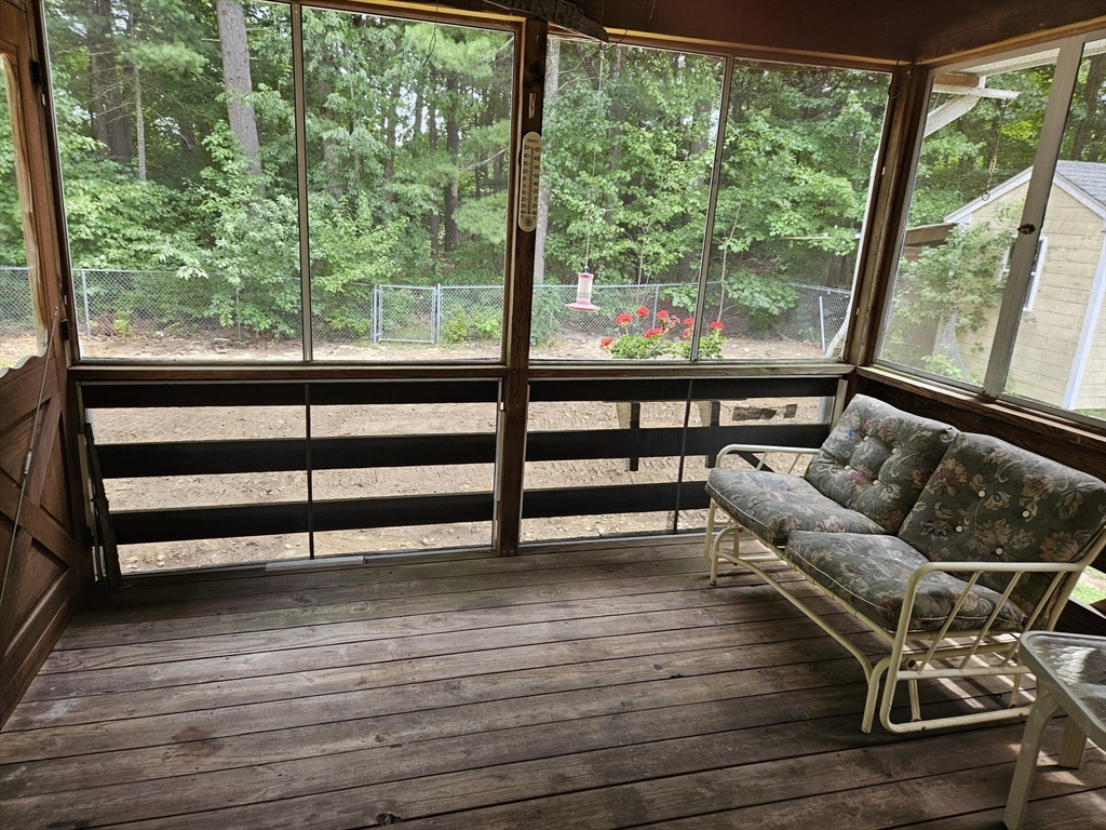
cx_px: 553
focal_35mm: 23
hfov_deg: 73.9
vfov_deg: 58.9
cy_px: 415
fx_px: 735
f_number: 1.8
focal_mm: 5.4
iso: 50
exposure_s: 1/120
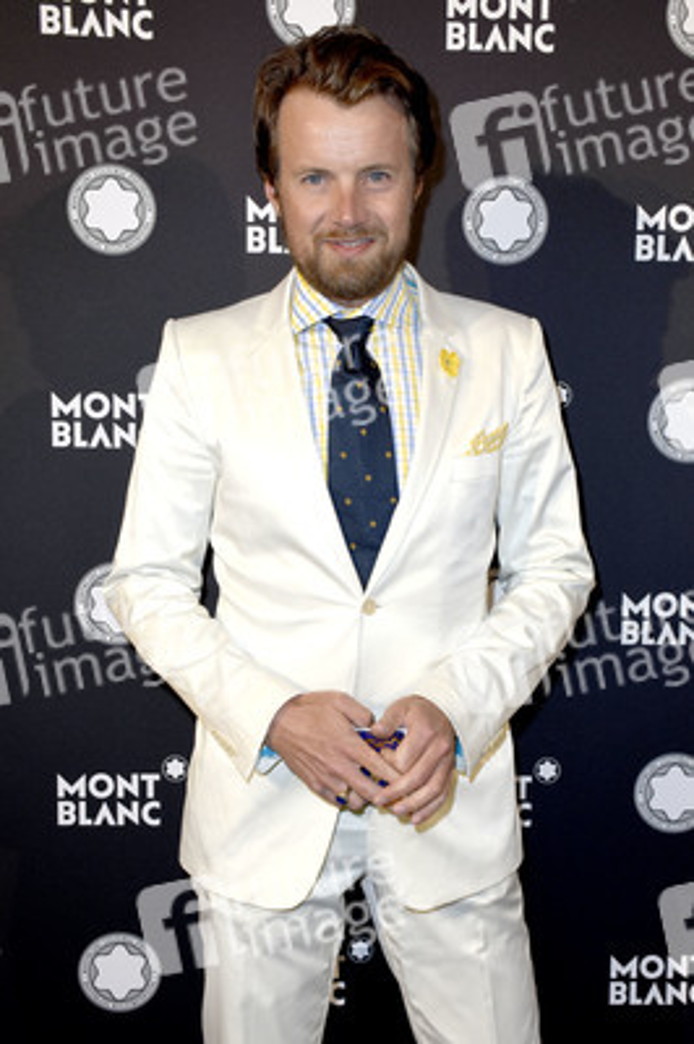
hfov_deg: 29.8
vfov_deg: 43.6
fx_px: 1303
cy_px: 522
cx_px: 347
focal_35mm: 45
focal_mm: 30
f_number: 6.3
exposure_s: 1/160
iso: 500
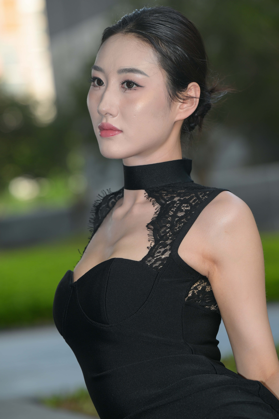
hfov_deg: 8.3
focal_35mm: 165
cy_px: 210
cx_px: 140
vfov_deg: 12.5
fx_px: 1918
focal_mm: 165
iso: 200
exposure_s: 1/200
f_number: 5
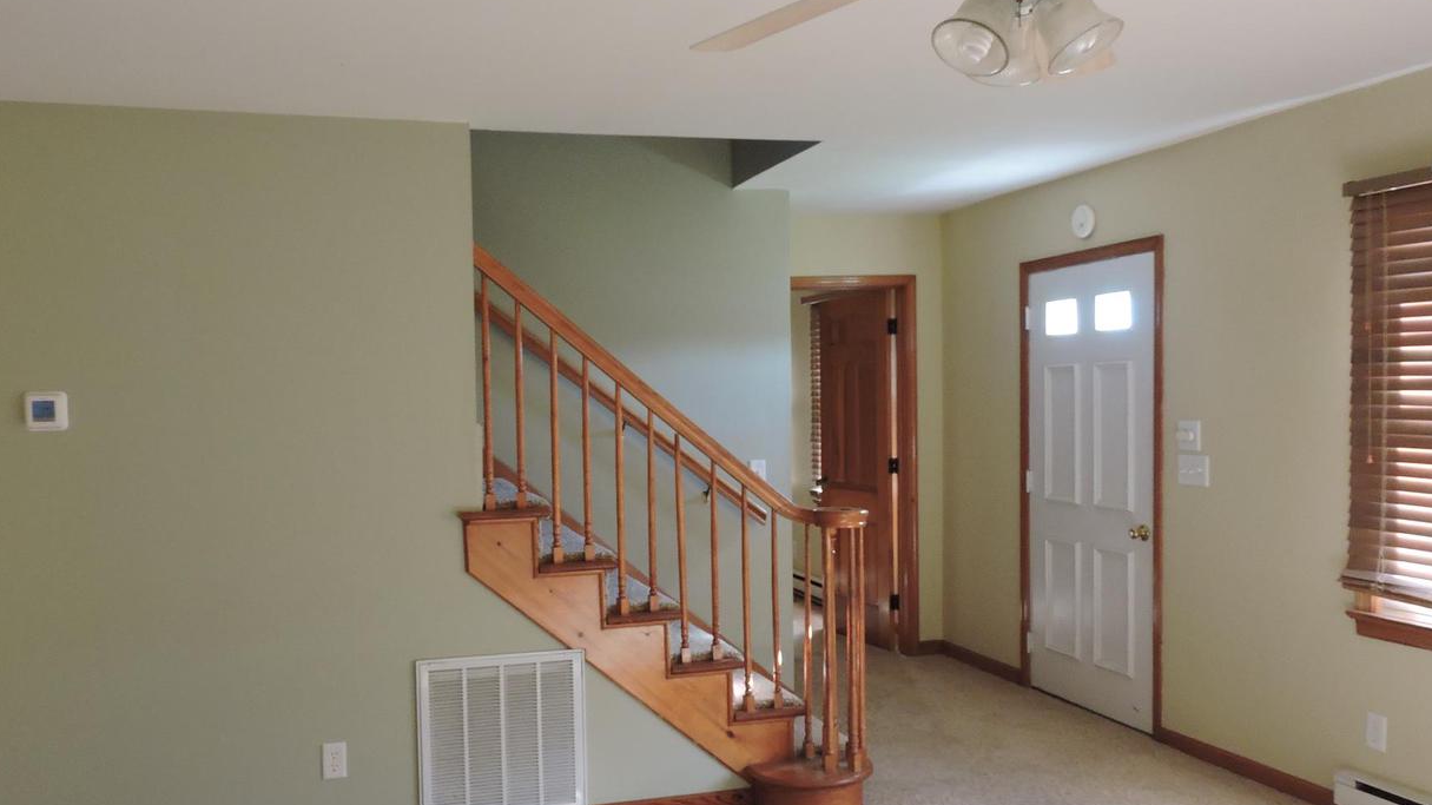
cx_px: 652
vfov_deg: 37.7
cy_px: 450
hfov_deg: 62.5
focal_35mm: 31
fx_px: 1177
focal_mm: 4.3
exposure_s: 1/25
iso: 400
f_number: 3.3
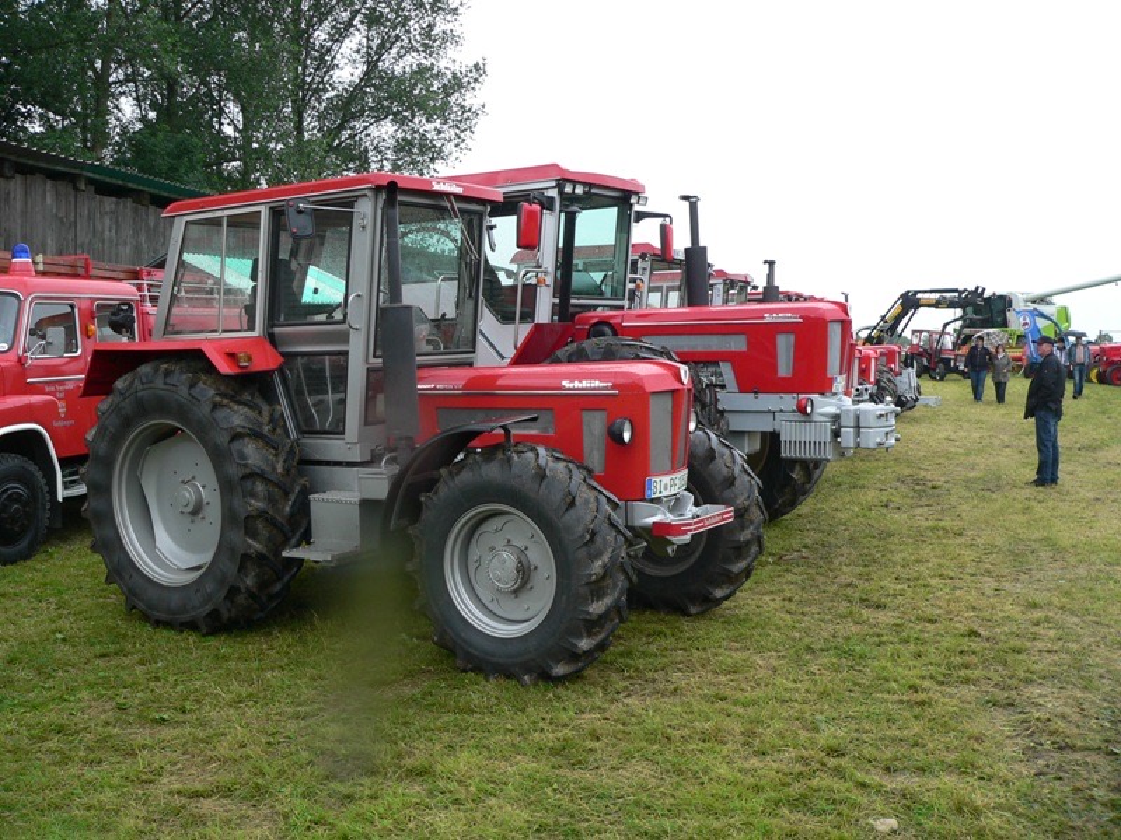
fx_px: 1166
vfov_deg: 39.7
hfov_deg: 51.4
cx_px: 560
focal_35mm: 36
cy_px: 420
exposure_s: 1/125
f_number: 3.3
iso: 80
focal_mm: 6
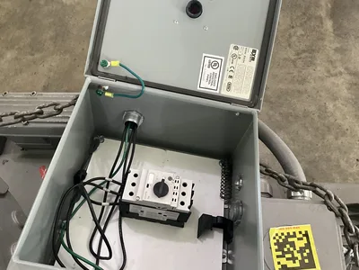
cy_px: 135
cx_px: 180
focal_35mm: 29
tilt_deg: -65.0
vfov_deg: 48.2
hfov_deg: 61.7
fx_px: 301
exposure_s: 1/60
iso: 250
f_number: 1.8
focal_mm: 3
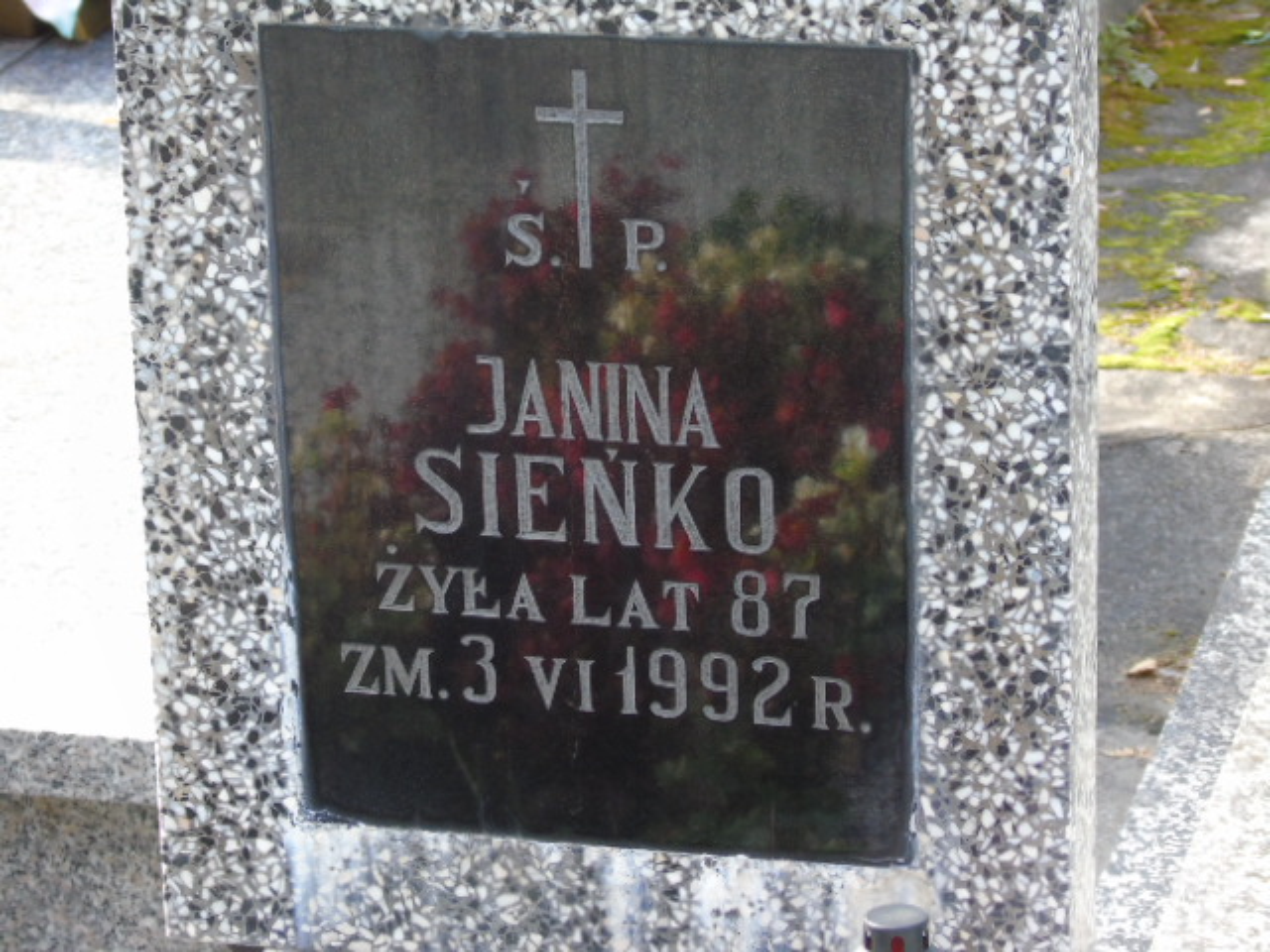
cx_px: 635
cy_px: 476
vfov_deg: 10.4
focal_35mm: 142
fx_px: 5210
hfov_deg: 13.9
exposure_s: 1/125
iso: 320
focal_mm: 25
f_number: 4.7
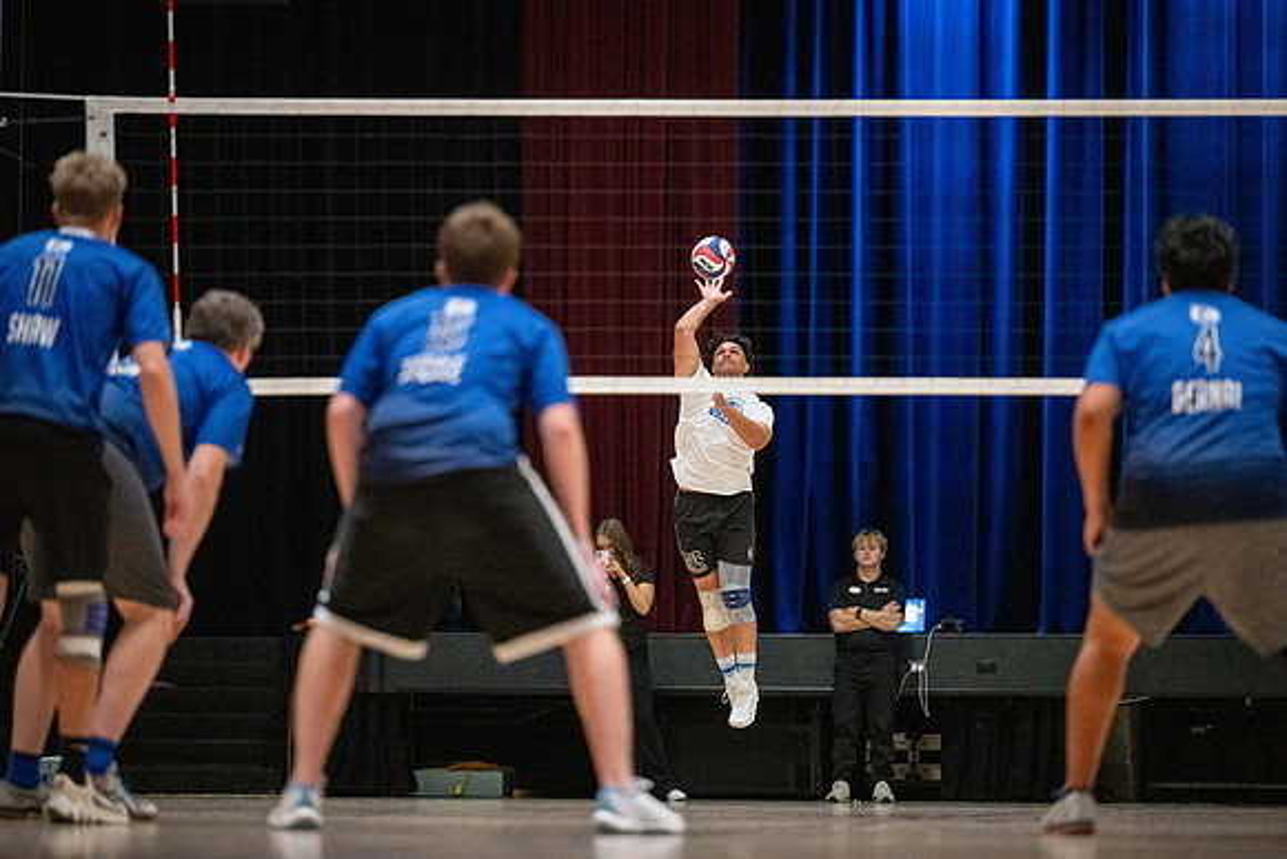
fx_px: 6079
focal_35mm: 170
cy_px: 430
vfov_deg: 8.1
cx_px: 644
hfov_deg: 12.1
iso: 6400
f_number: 2.8
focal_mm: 170
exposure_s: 1/640
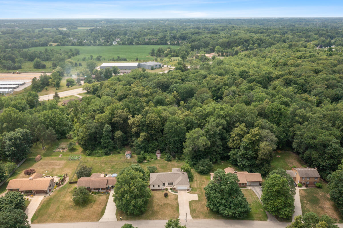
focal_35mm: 28
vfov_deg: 46.4
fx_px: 267
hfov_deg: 65.5
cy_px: 114
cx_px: 172
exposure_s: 1/320
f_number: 11
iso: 100
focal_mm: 10.26
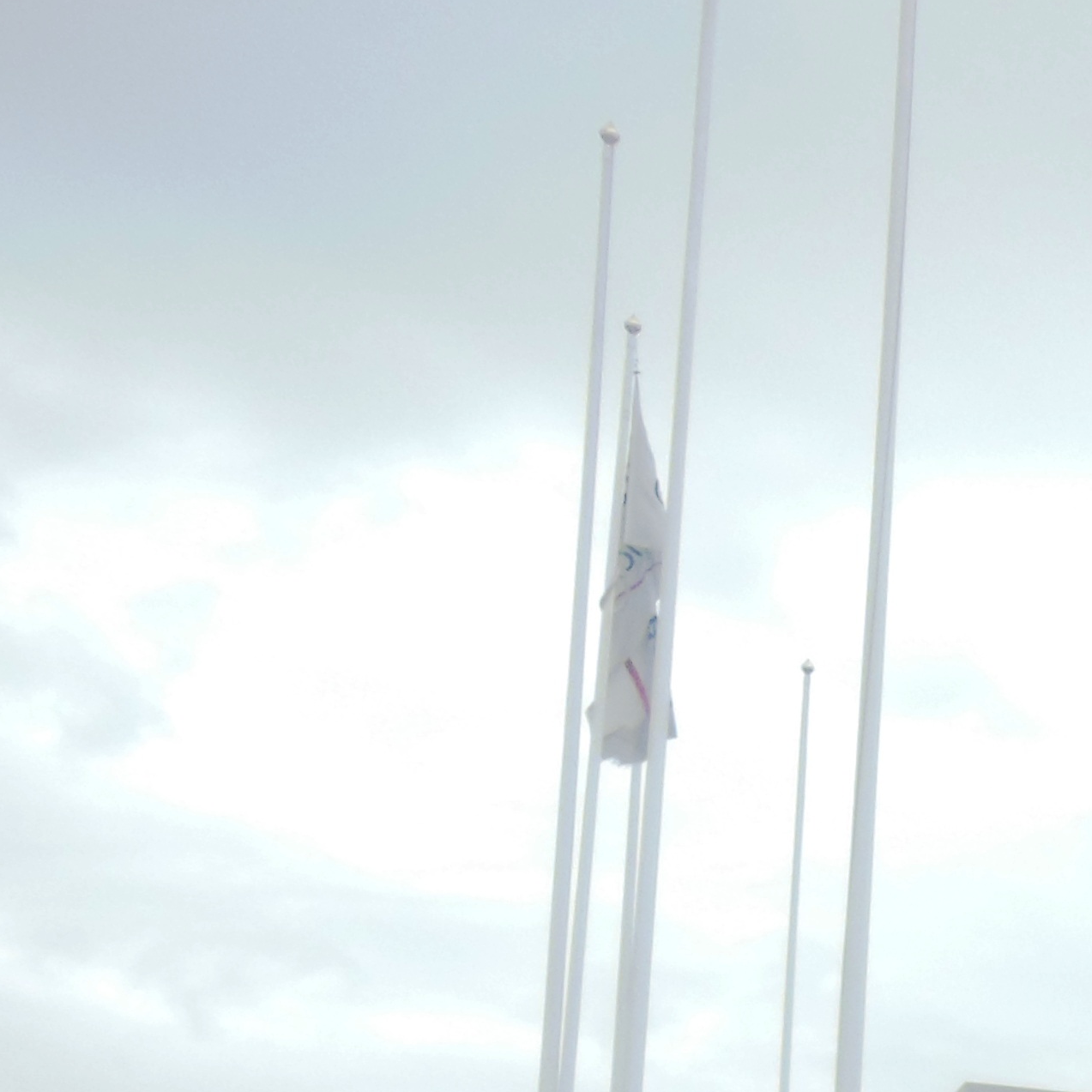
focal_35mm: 80
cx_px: 1721
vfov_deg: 19.7
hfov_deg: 18.7
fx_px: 2855
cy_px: 1475
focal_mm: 4.5
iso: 125
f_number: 3.5
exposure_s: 1/250
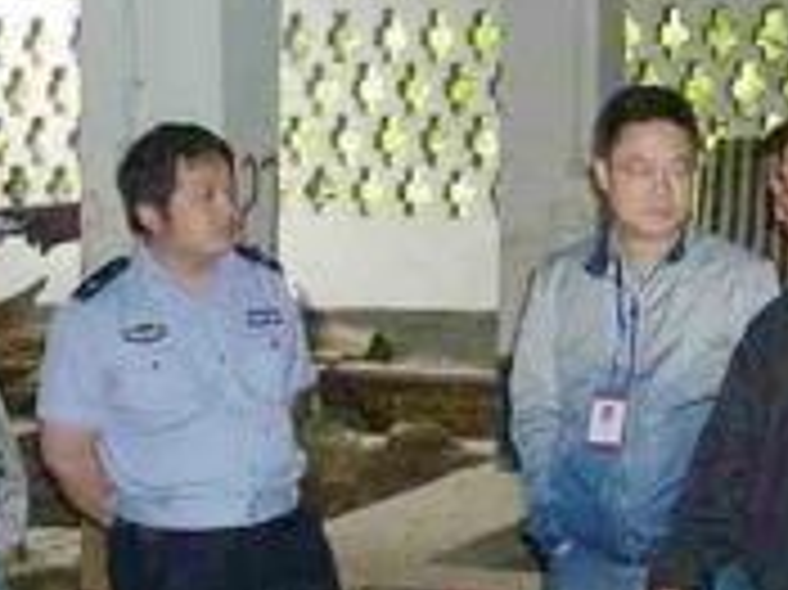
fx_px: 2366
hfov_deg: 18.7
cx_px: 671
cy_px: 396
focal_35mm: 104
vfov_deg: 14.2
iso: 500
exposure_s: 1/30
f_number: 2.8
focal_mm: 5.5
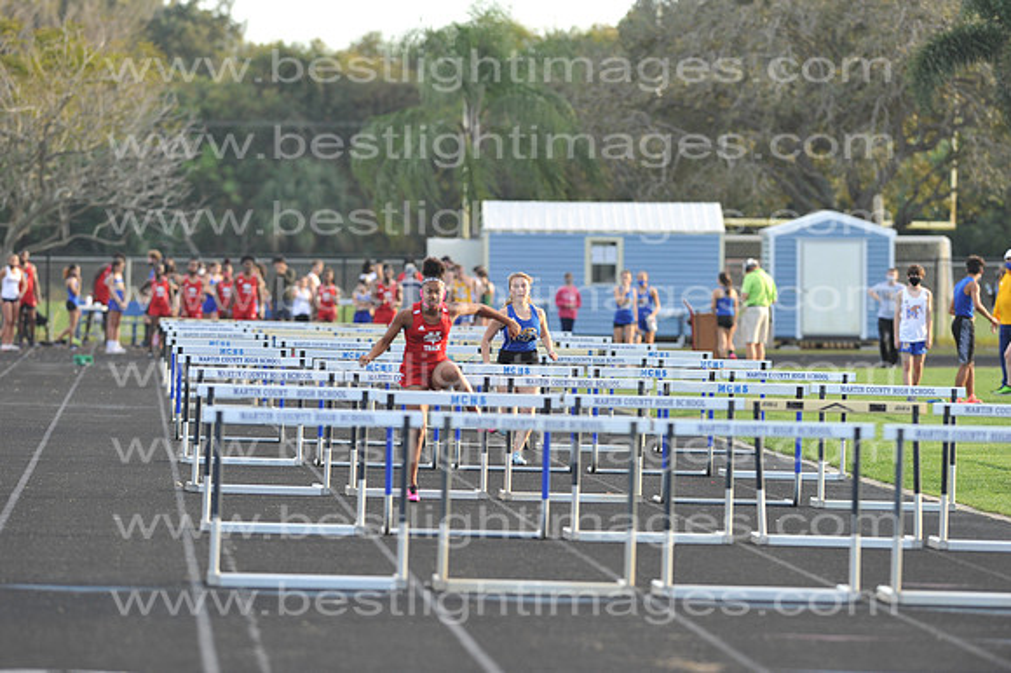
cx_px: 506
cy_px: 336
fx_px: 8420
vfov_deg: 4.6
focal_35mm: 300
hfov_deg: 6.9
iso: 800
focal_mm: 300
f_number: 4.5
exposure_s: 1/1000
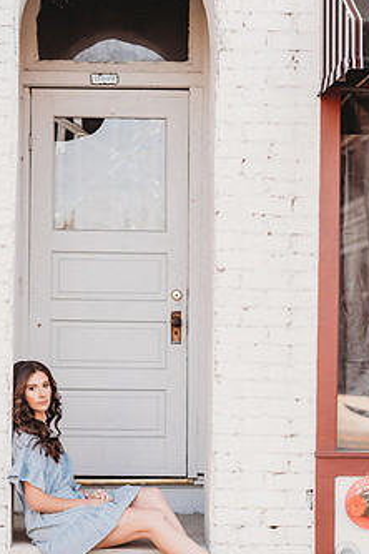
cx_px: 158
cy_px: 289
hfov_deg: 11.9
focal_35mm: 115
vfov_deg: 17.8
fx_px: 1768
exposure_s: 1/160
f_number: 2.5
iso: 100
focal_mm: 85
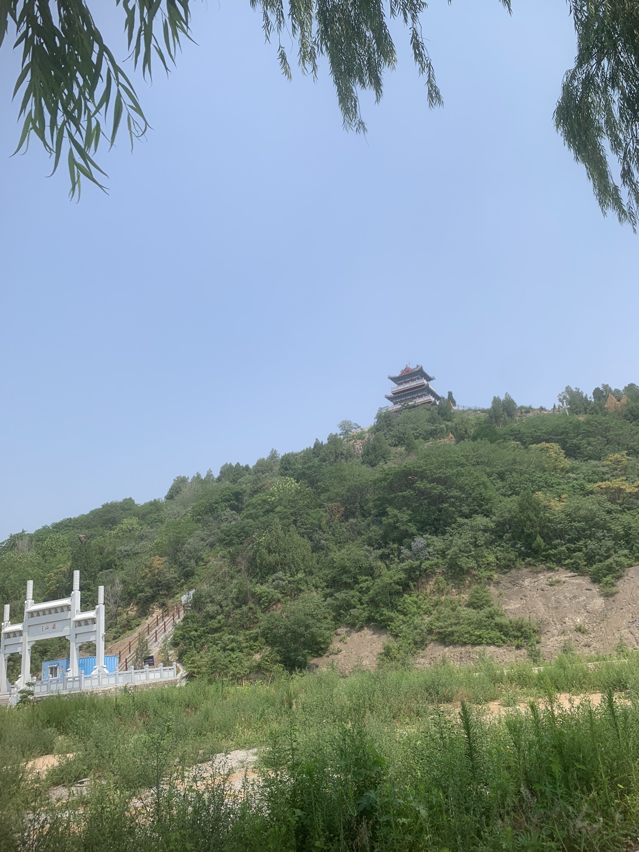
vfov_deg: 67.3
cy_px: 426
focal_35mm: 26
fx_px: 640
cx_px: 320
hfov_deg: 53.1
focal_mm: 4.25
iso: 25
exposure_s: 1/2421
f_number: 1.8
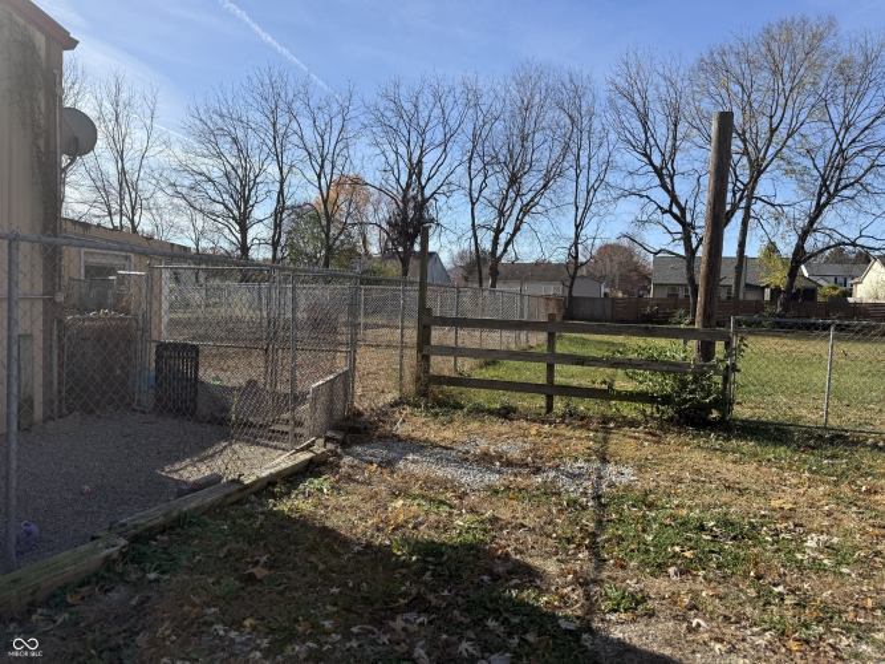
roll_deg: -0.5
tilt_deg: -1.0
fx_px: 613
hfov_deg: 71.6
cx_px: 442
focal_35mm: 24
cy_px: 332
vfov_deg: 56.8
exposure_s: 1/3584
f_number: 1.78
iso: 80
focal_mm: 6.76
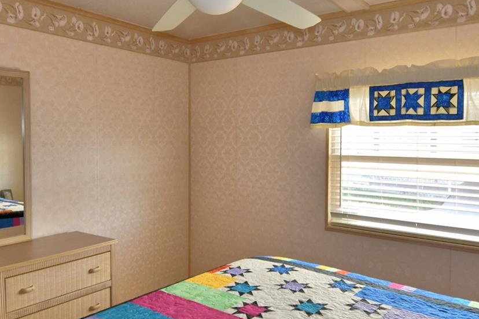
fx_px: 386
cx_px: 241
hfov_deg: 63.7
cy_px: 147
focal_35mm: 29
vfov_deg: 44.9
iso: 200
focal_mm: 10
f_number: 4.5
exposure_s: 1/60
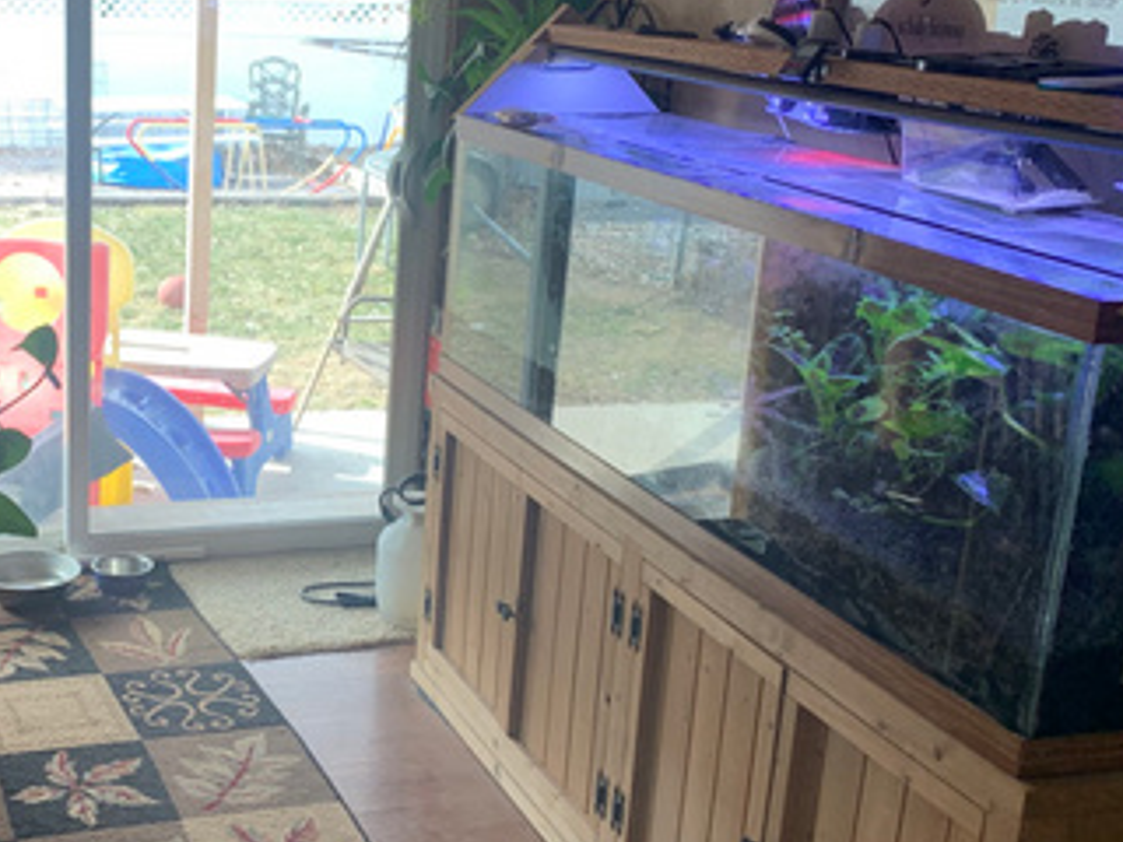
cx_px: 277
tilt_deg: -15.5
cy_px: 421
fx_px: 1687
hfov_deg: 36.0
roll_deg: -2.4
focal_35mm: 52
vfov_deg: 28.0
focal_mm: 4.25
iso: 80
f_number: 1.8
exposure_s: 1/121
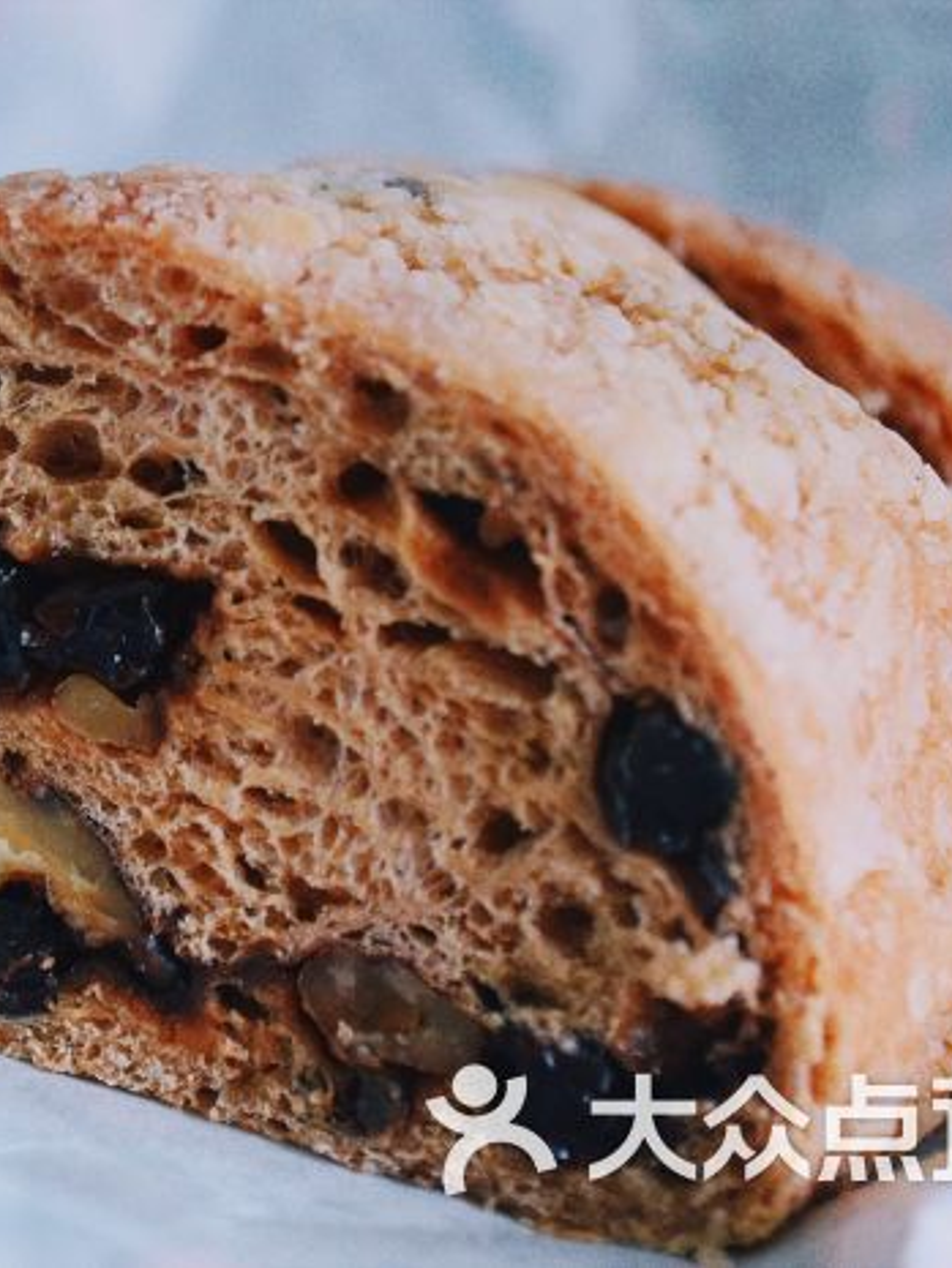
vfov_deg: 20.1
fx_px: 3582
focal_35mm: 98
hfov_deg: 15.0
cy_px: 634
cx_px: 155
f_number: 5.3
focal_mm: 45
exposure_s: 1/125
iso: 1600
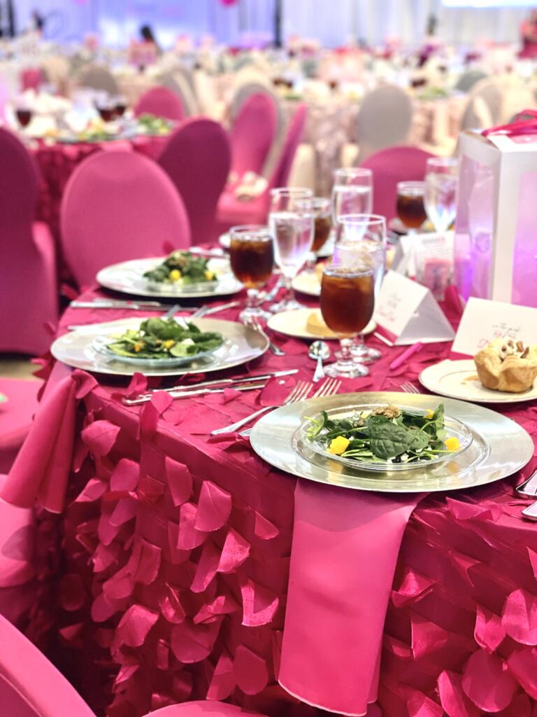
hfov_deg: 28.0
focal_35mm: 52
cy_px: 358
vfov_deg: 36.8
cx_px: 268
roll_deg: -0.1
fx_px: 1076
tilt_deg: -16.5
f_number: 2
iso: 250
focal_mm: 6
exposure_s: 1/40
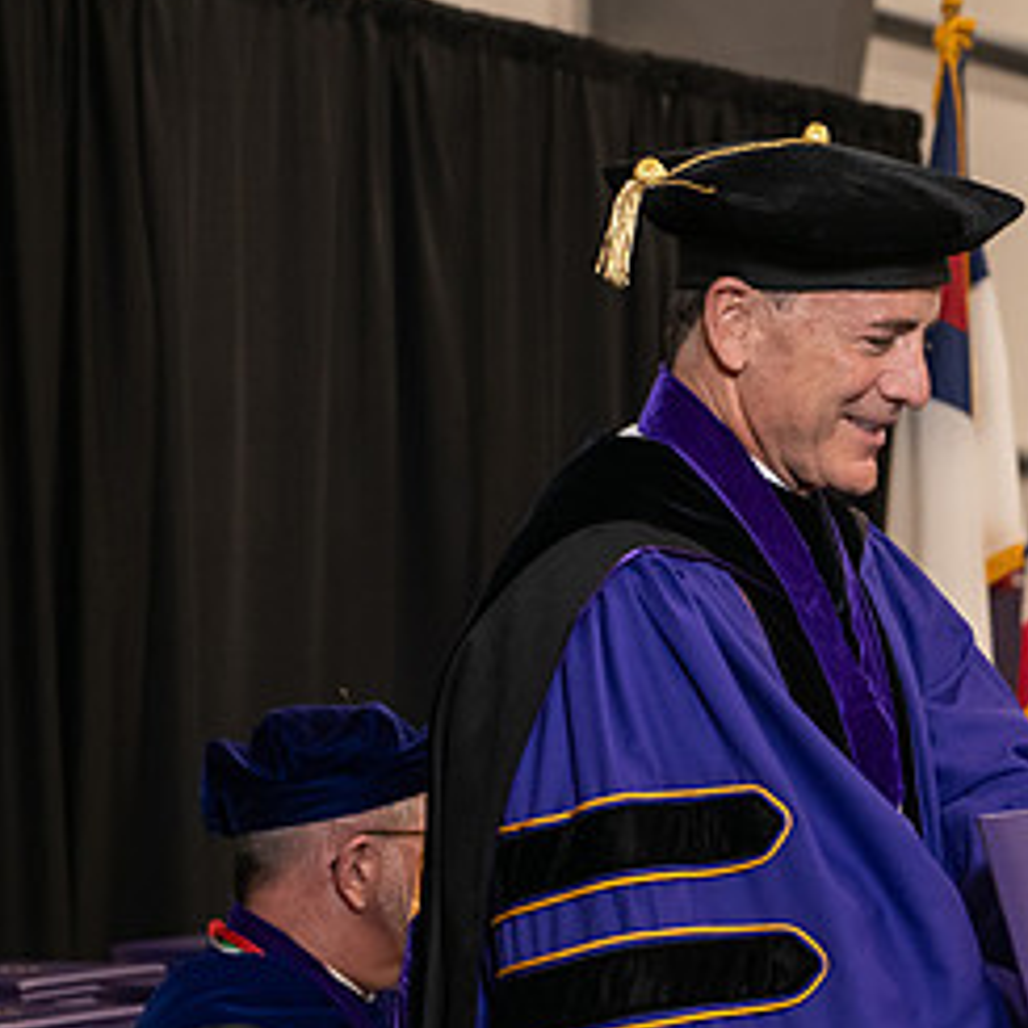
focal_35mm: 141
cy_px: 552
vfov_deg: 12.4
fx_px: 4737
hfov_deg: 12.2
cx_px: 1175
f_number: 5
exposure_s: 1/125
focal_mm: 70
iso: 2000
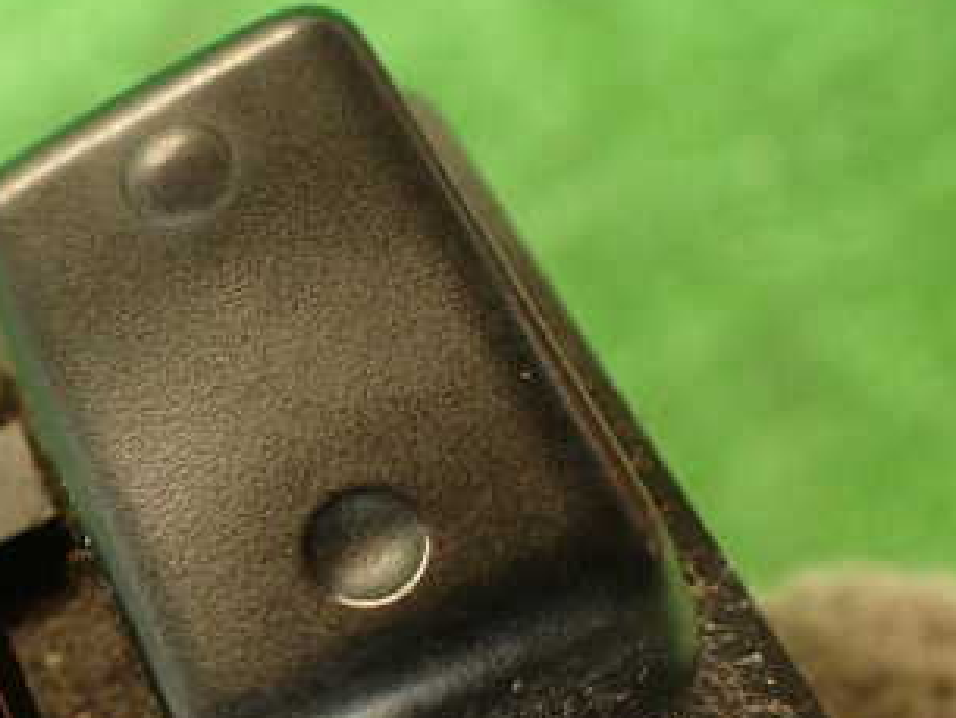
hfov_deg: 30.8
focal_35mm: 59
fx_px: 1630
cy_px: 589
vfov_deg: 24.4
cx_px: 53
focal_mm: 5.4
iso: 200
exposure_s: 1/40
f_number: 2.3
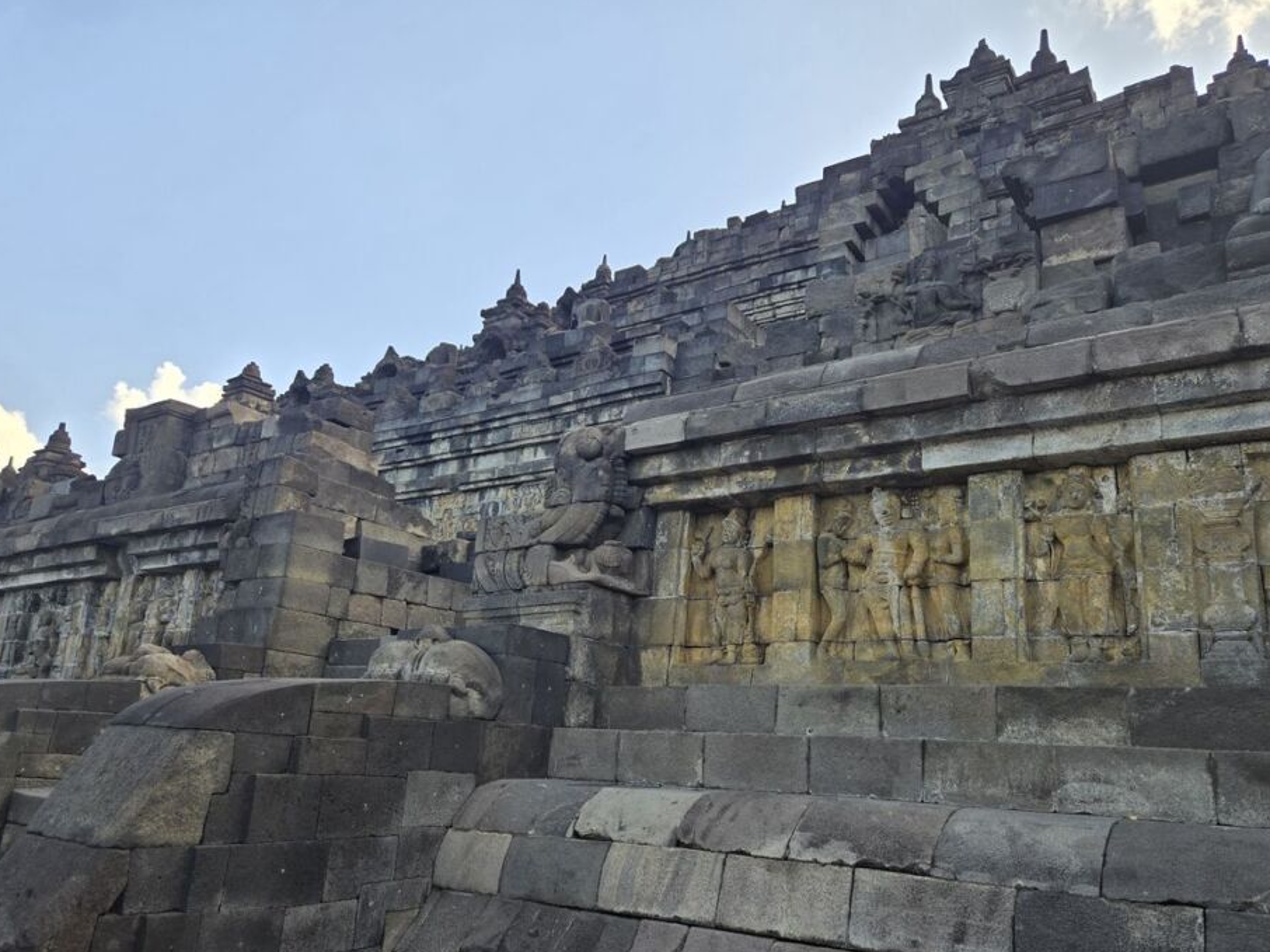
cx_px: 677
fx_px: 954
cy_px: 533
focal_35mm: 26
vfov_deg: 52.9
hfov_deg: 67.2
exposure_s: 1/777
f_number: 1.8
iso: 25
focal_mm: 5.4
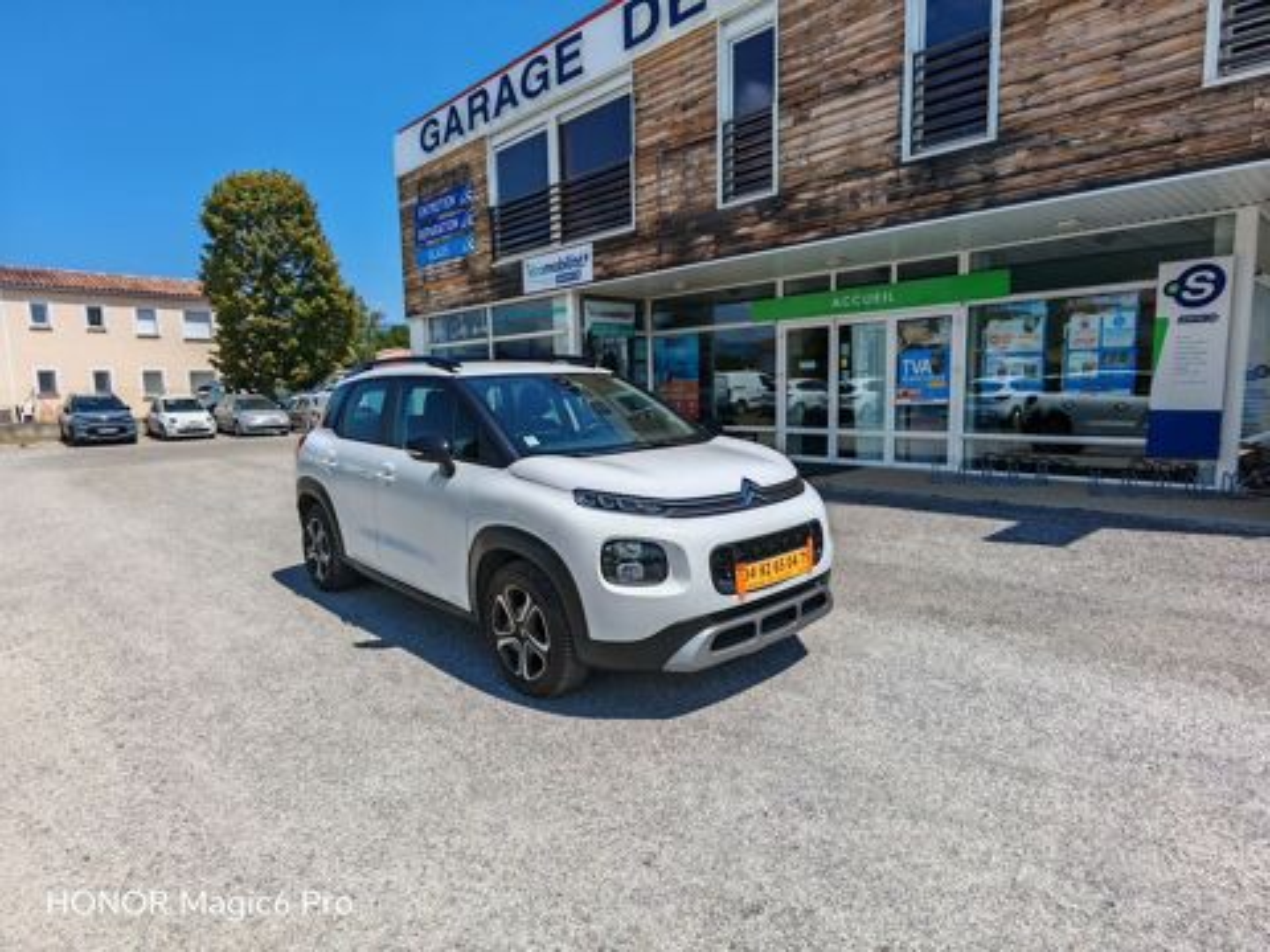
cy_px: 476
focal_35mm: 20
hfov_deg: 81.7
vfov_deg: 66.0
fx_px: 734
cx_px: 635
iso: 50
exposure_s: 1/1500
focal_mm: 1.82
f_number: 2
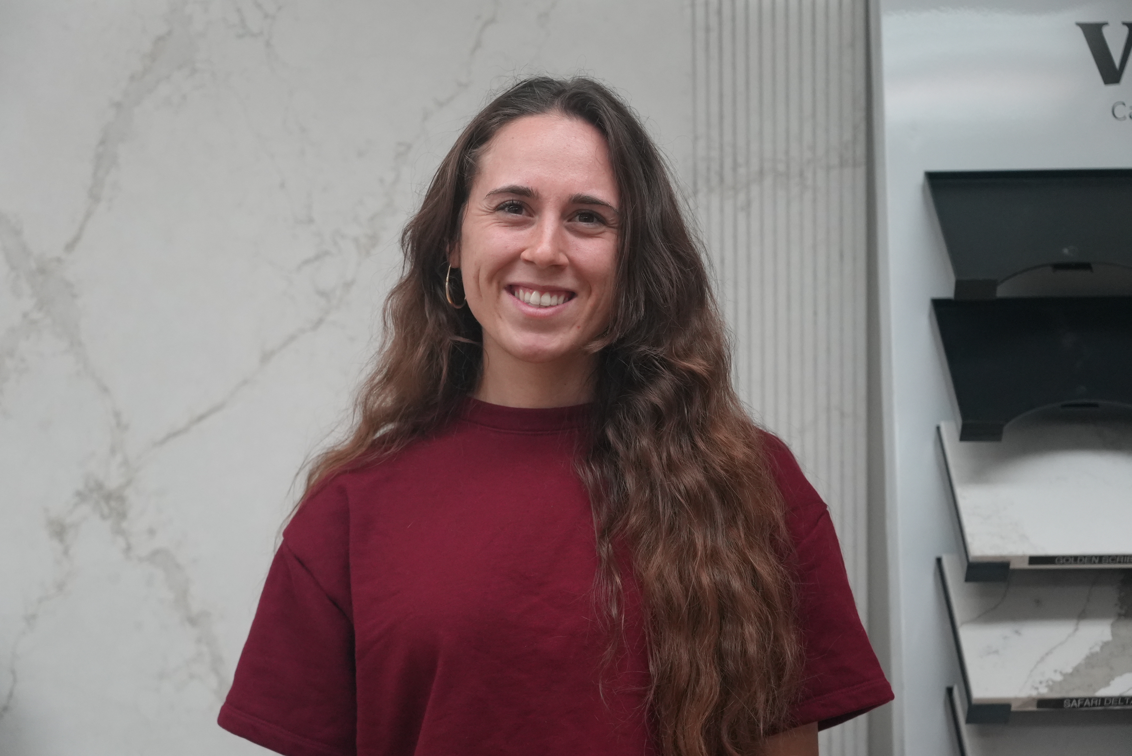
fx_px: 2108
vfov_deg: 20.3
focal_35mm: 67
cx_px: 566
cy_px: 378
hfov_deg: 30.1
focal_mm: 67
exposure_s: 1/160
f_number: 4
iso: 6400
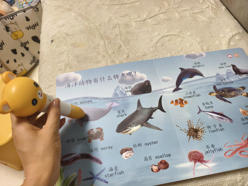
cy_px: 93
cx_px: 124
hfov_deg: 73.9
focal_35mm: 23
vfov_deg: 58.9
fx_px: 165
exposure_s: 1/100
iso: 662
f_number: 1.57
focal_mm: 5.6
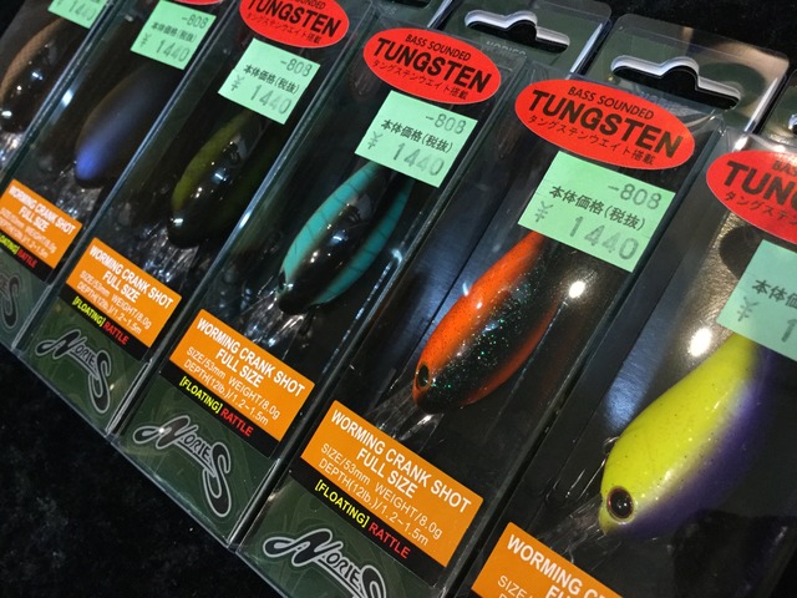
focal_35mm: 31
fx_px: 714
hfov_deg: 58.4
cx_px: 398
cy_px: 299
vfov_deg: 45.4
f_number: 2.4
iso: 200
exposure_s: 1/30
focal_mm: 3.3
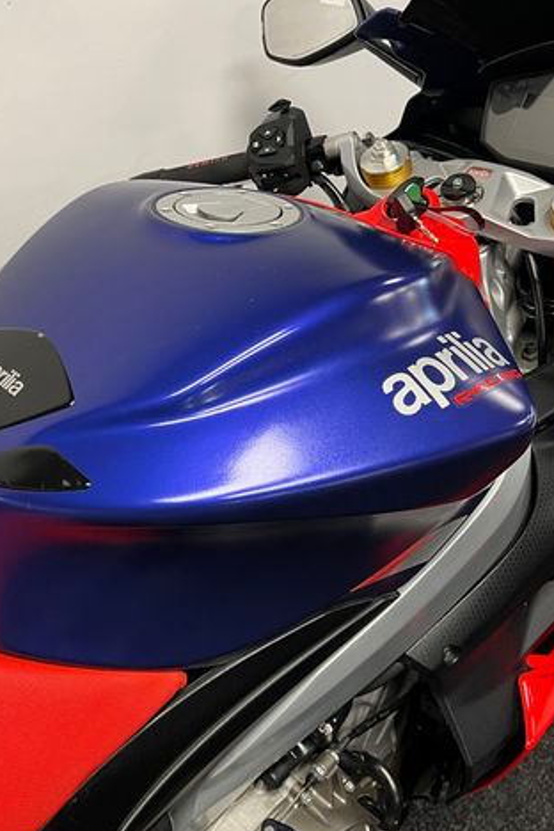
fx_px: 854
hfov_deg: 35.6
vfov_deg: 51.9
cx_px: 188
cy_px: 423
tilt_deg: -37.5
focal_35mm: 37
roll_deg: +0.0
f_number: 1.6
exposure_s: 1/50
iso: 125
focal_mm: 5.1
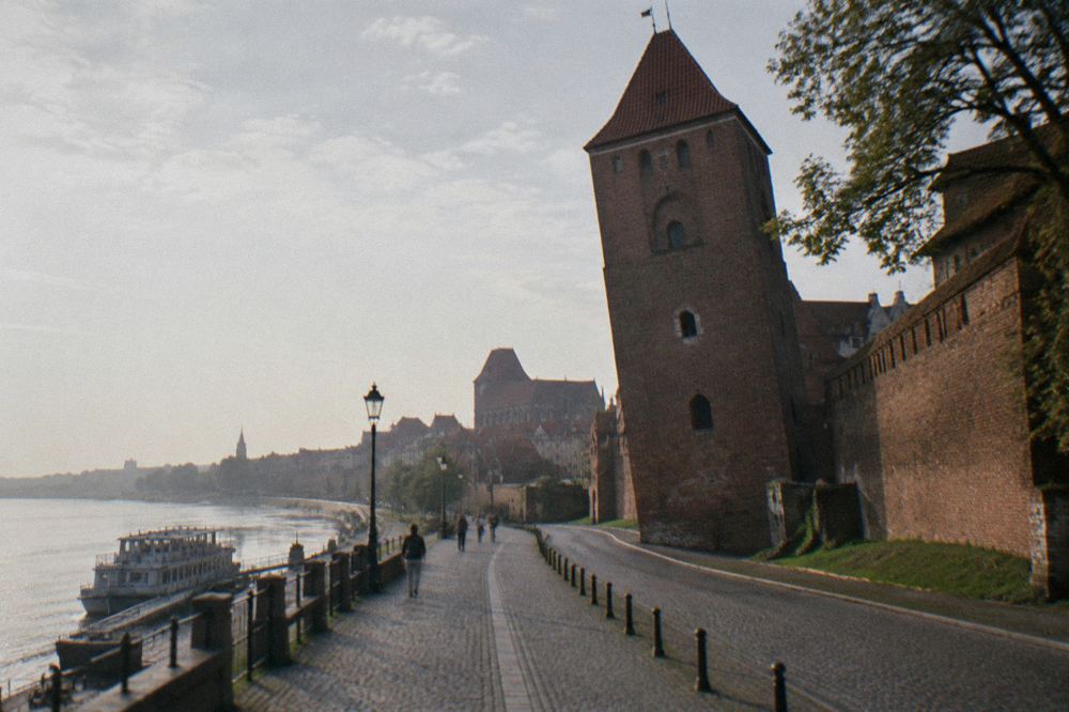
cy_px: 356
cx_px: 534
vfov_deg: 28.1
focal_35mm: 48
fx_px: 1425
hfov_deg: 41.1
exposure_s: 1/320
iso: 200
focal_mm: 48
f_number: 6.3
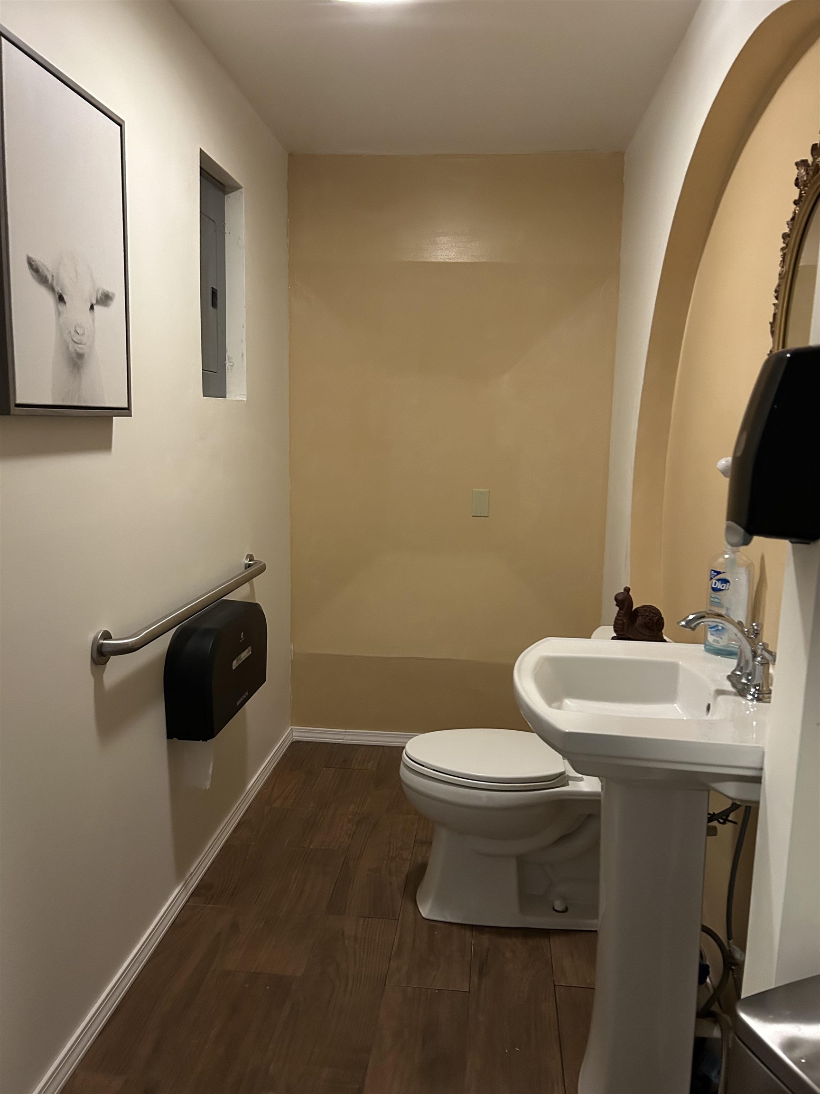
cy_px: 547
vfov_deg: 67.3
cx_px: 410
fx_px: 821
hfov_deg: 53.1
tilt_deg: -8.9
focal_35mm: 26
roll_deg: -2.1
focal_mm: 5.7
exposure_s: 1/40
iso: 500
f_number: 1.5
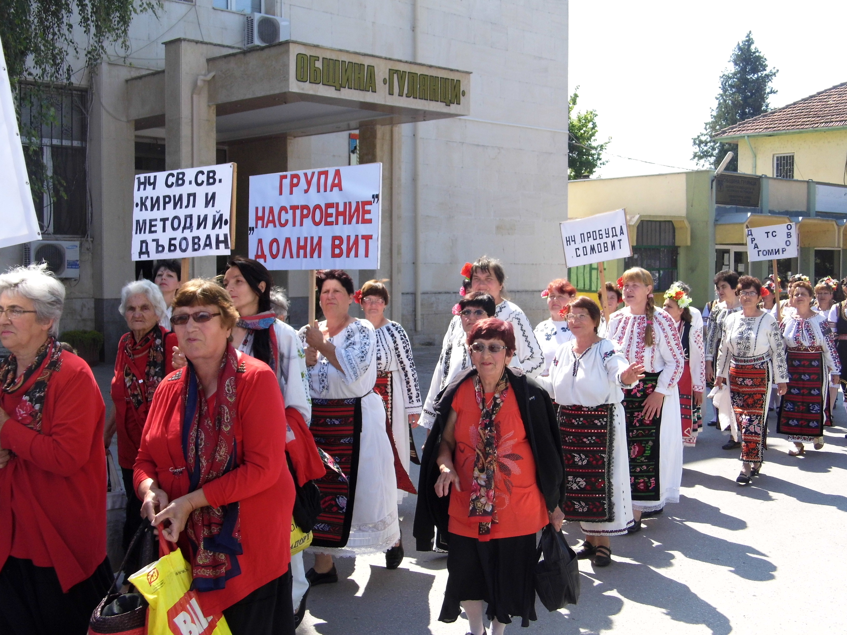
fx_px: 1052
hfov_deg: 43.9
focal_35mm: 43
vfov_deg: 33.6
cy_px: 318
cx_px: 424
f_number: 3.5
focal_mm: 7.7
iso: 100
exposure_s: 1/500
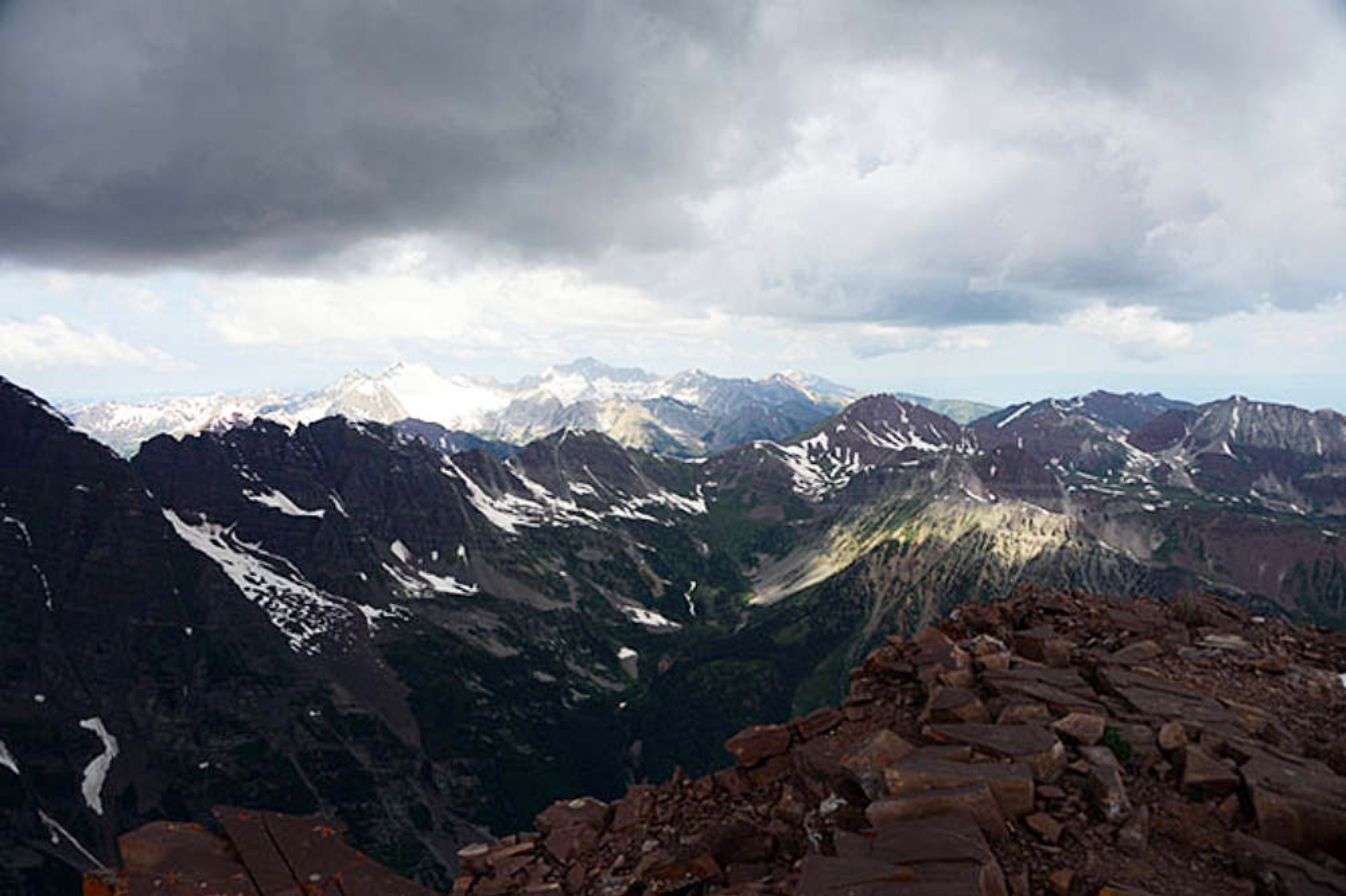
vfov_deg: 46.4
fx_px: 1046
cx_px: 673
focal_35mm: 28
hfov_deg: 65.5
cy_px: 448
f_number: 5.6
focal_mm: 28
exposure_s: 1/1250
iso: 250
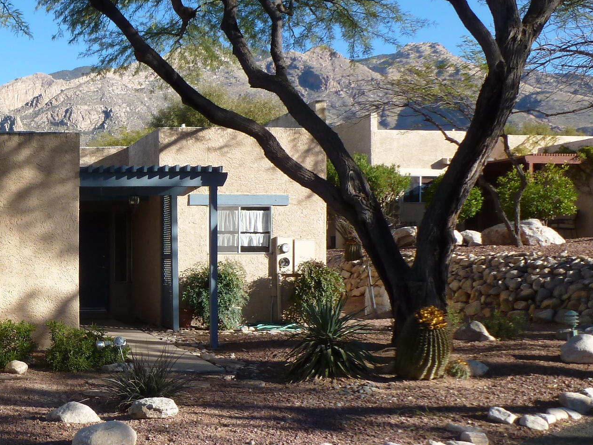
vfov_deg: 29.6
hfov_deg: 35.7
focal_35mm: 49
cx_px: 21
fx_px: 839
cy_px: 277
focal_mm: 4.3
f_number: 4
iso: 100
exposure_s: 1/320
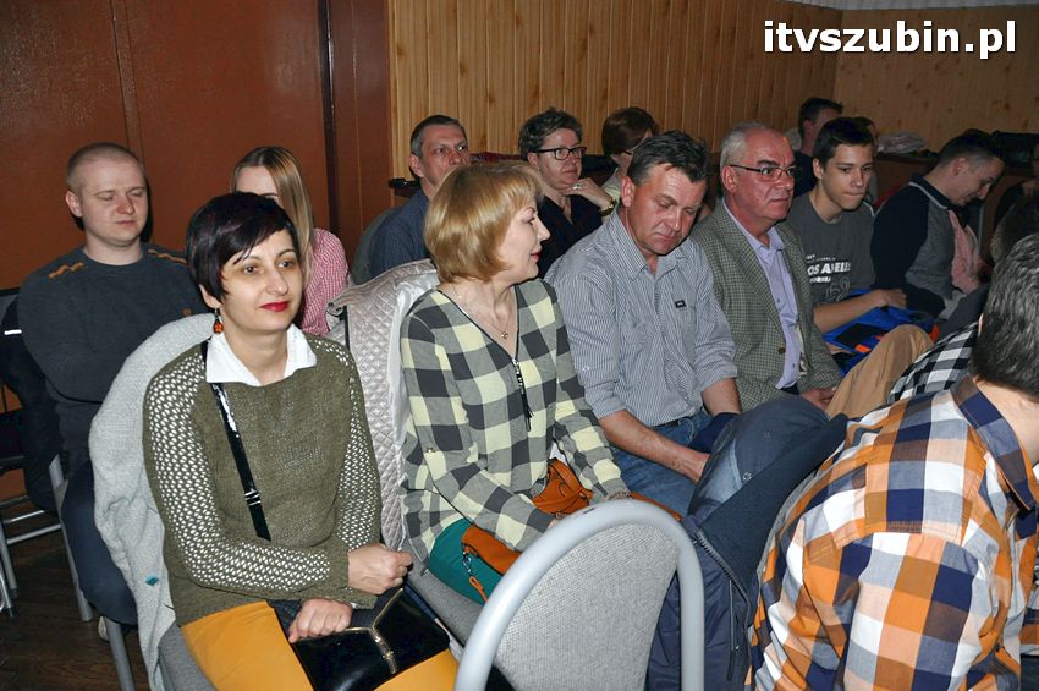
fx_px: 778
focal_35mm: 27
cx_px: 520
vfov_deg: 47.8
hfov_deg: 67.4
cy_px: 346
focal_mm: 18
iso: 1000
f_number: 4.5
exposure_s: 1/60
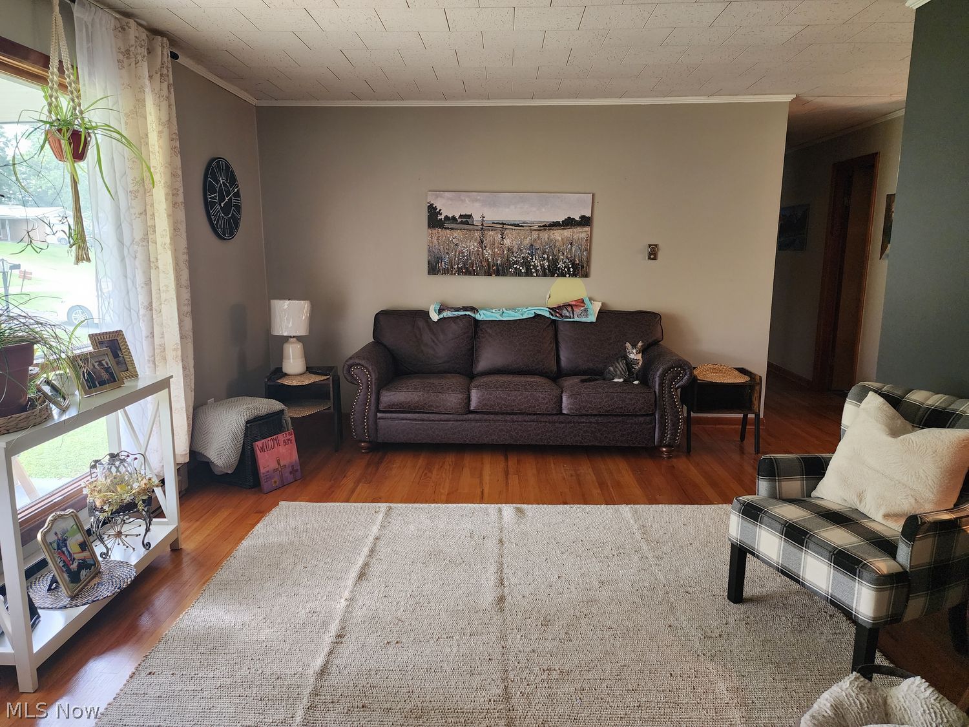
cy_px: 364
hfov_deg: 73.9
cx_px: 484
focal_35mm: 23
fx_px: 644
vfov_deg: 58.9
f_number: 1.8
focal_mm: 6.4
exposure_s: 1/120
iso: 320
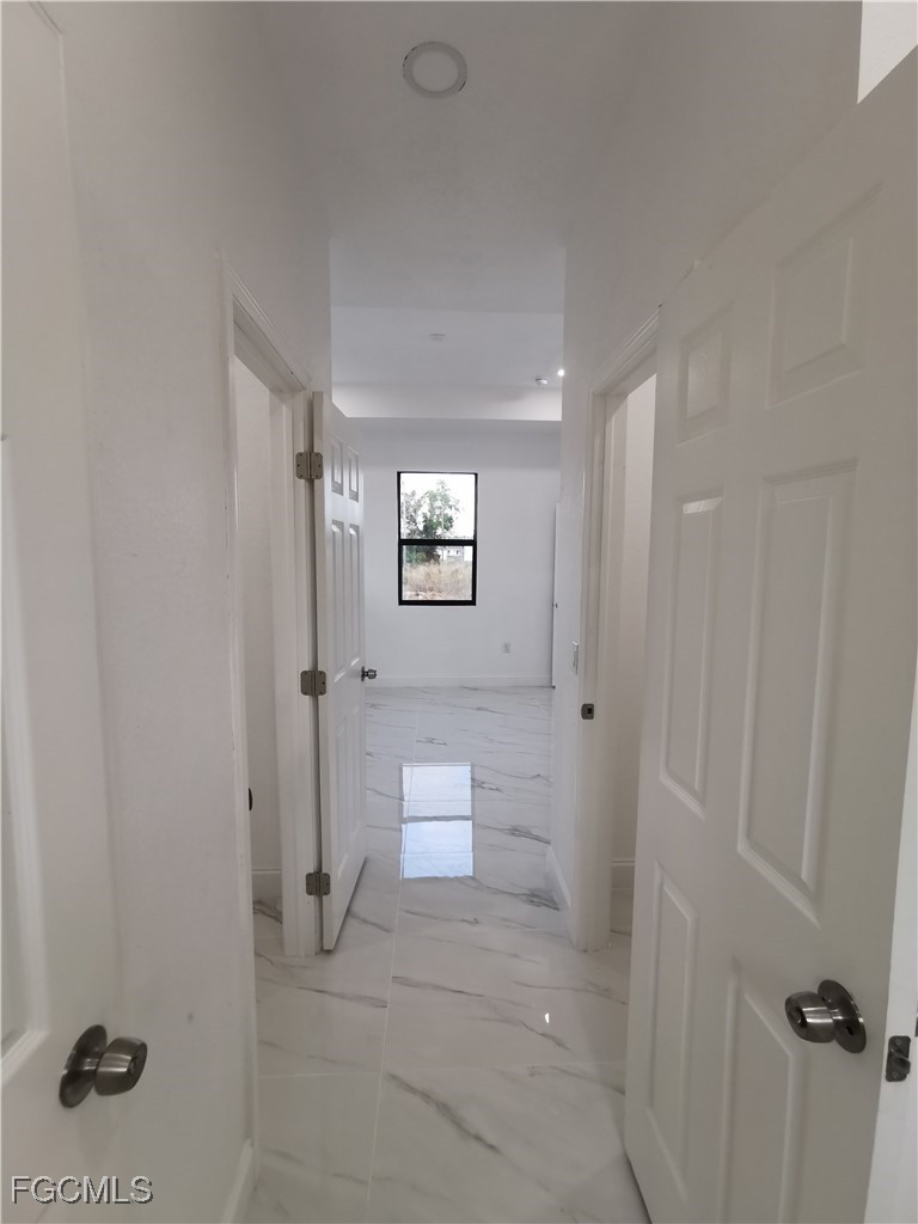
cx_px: 459
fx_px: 566
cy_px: 612
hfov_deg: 78.1
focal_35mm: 16
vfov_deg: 94.5
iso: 100
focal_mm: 2.35
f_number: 2.2
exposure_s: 1/60
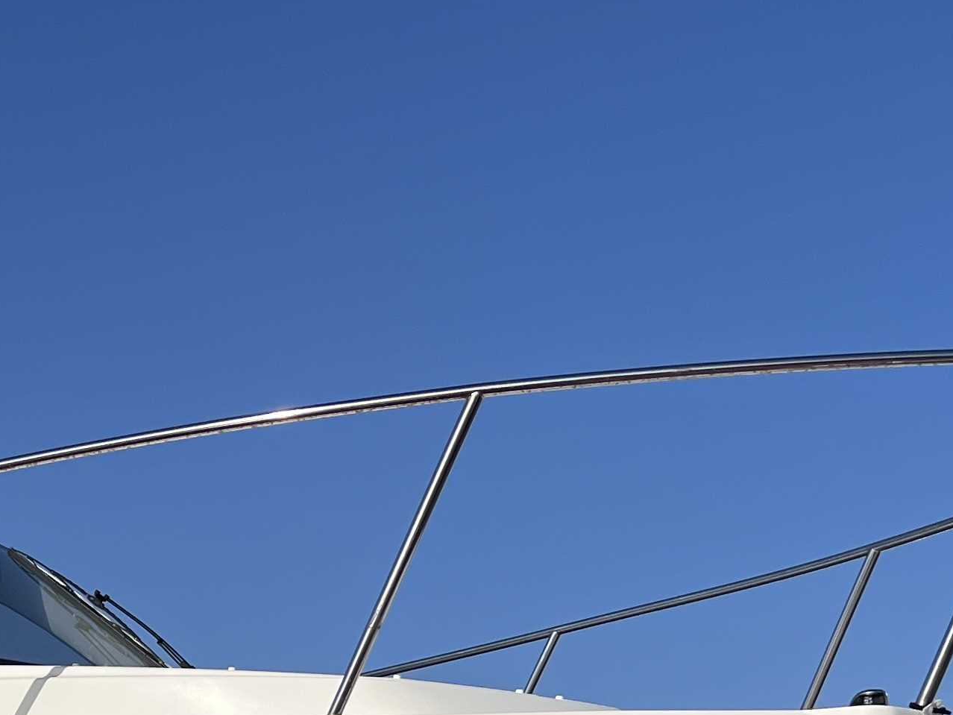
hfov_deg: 22.4
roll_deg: -0.4
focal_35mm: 82
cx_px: -125
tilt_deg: +2.6
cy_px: 958
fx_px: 2258
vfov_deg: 16.9
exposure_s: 1/9901
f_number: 1.6
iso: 50
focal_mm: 5.1
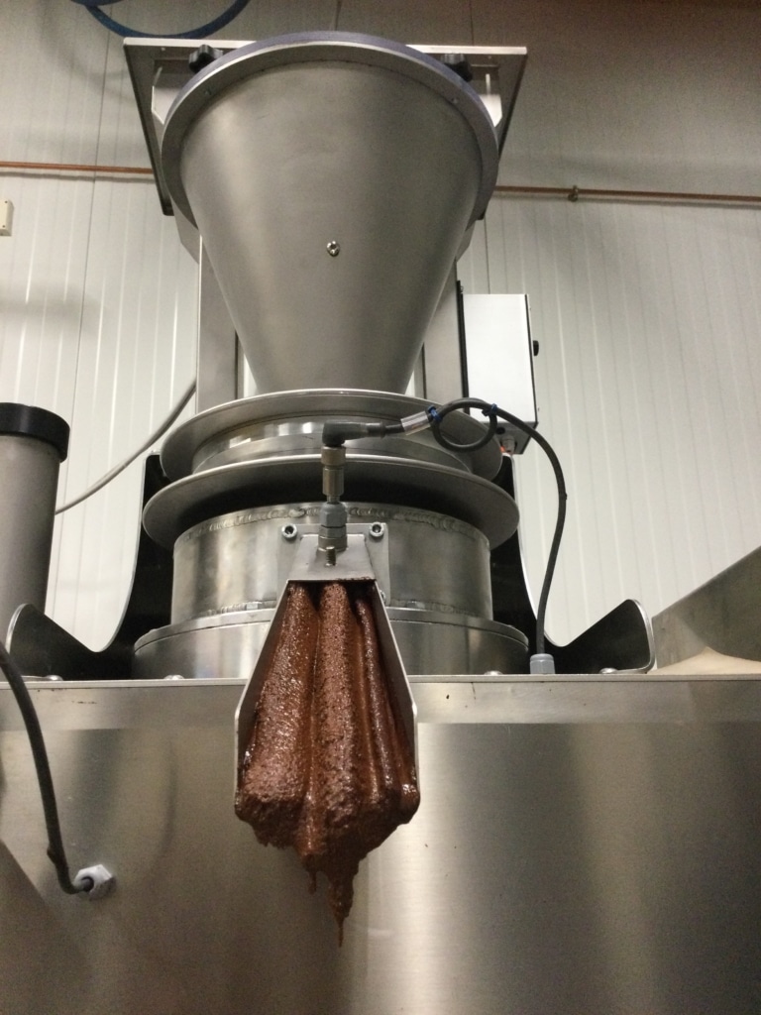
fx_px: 909
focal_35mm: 31
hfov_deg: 45.4
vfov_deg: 58.4
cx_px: 380
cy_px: 508
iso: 200
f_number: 2.4
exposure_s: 1/33
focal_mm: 3.3
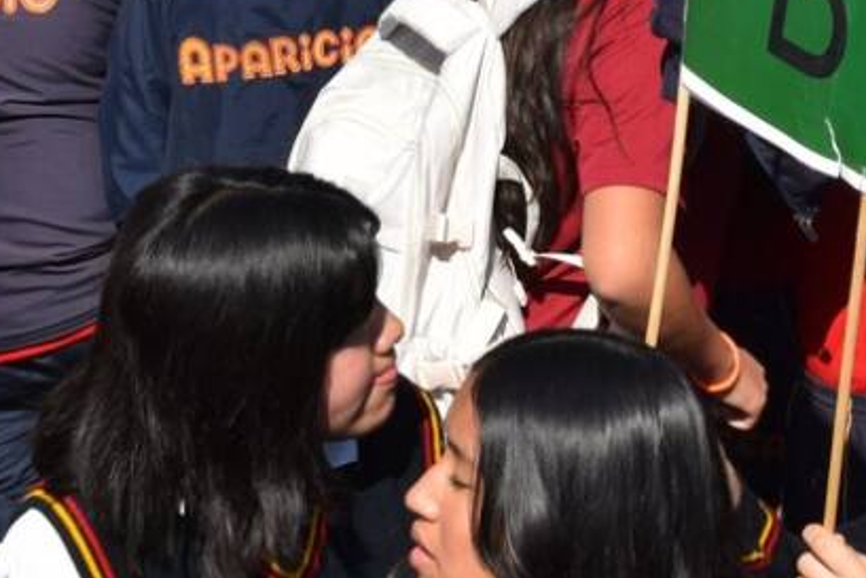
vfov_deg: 7.6
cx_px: 652
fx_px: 4235
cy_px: -323
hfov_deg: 11.6
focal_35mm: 176
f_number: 10
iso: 200
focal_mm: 30
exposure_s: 1/500
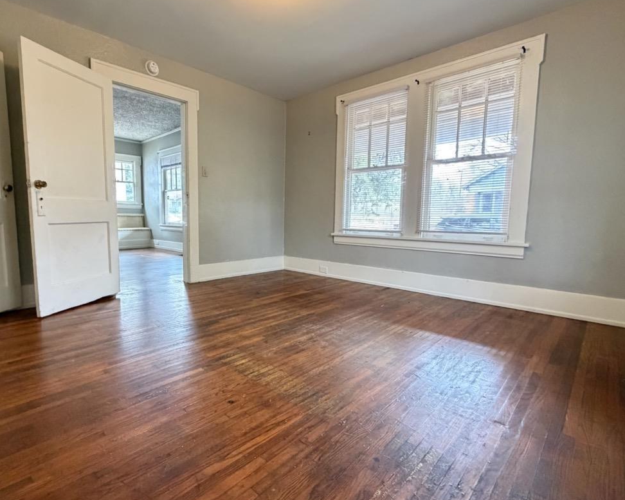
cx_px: 277
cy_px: 248
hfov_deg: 86.0
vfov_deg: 73.8
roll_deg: +0.0
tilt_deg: -6.1
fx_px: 333
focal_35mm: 18
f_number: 2.2
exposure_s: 1/60
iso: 800
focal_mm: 2.22
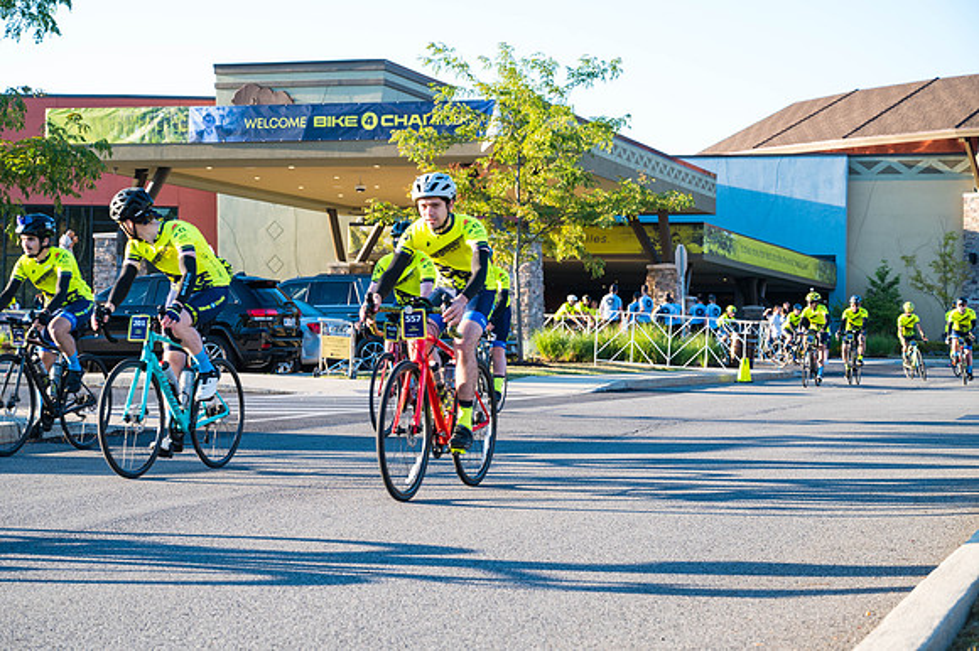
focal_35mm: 70
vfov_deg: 19.4
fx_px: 1902
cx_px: 490
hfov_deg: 28.9
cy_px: 326
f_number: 6.3
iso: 400
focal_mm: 70
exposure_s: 1/250
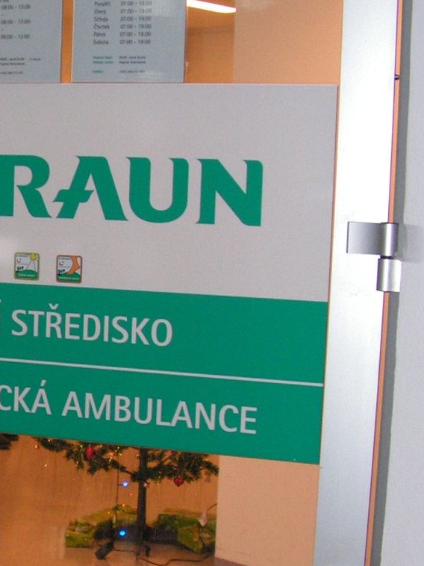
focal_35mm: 76
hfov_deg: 19.0
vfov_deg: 25.6
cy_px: 340
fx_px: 1242
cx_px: 34
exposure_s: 1/40
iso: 200
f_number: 3.2
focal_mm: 6
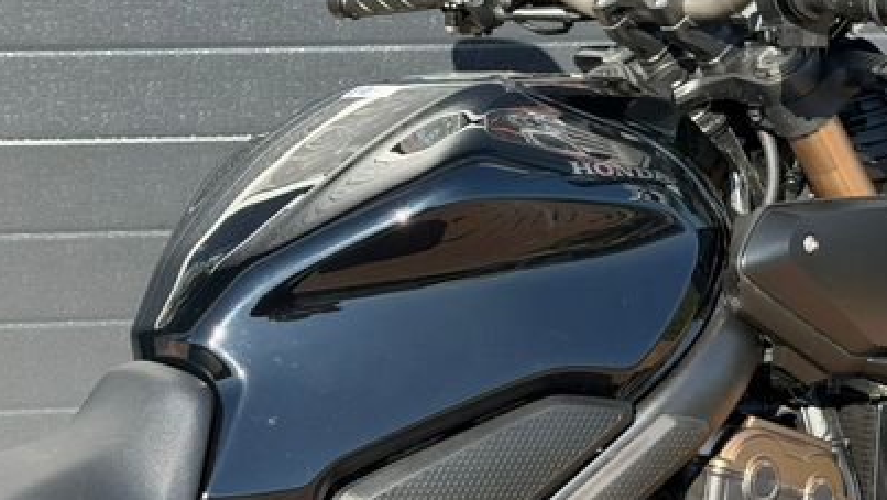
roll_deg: +1.0
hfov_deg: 25.5
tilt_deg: -19.2
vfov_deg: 14.6
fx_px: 1953
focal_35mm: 83
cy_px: 273
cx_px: 550
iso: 100
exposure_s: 1/1715
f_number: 1.78
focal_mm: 6.76
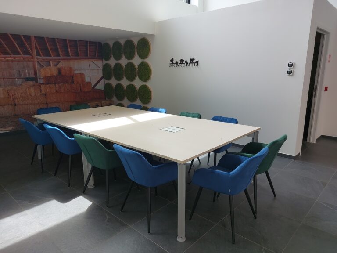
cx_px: 168
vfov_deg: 54.9
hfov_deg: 69.4
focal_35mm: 25
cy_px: 126
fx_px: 243
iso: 26
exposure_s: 1/133
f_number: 1.8
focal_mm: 5.23
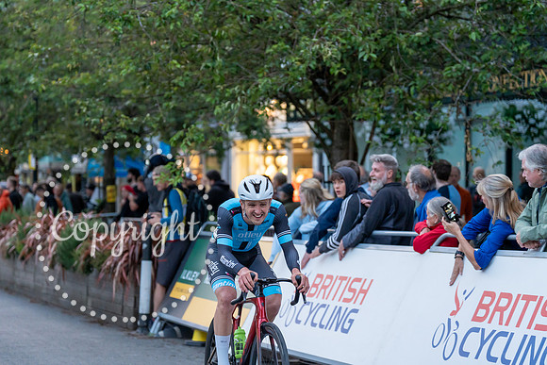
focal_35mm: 97
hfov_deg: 21.0
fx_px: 1474
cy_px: 182
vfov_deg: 14.1
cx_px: 274
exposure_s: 1/1000
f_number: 2.8
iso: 3200
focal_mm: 97
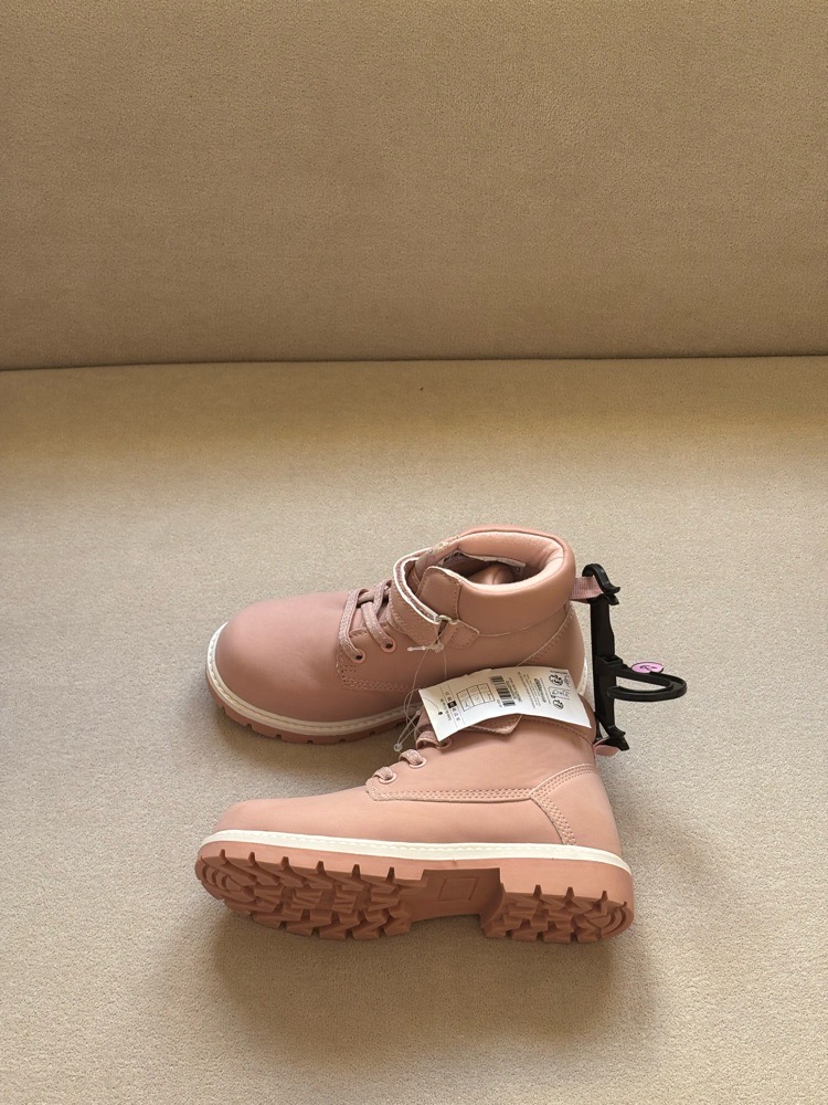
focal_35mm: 52
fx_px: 1658
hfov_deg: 28.0
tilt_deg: -49.4
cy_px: 552
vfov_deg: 36.8
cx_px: 414
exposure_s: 1/60
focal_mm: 5.96
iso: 64
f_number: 1.6
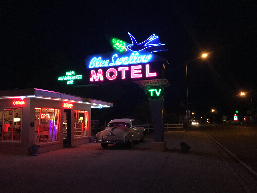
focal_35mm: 29
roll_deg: +1.3
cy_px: 96
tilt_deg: +5.5
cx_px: 128
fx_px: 215
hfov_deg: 61.7
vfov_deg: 48.2
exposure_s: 1/30
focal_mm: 4.15
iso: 160
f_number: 2.2
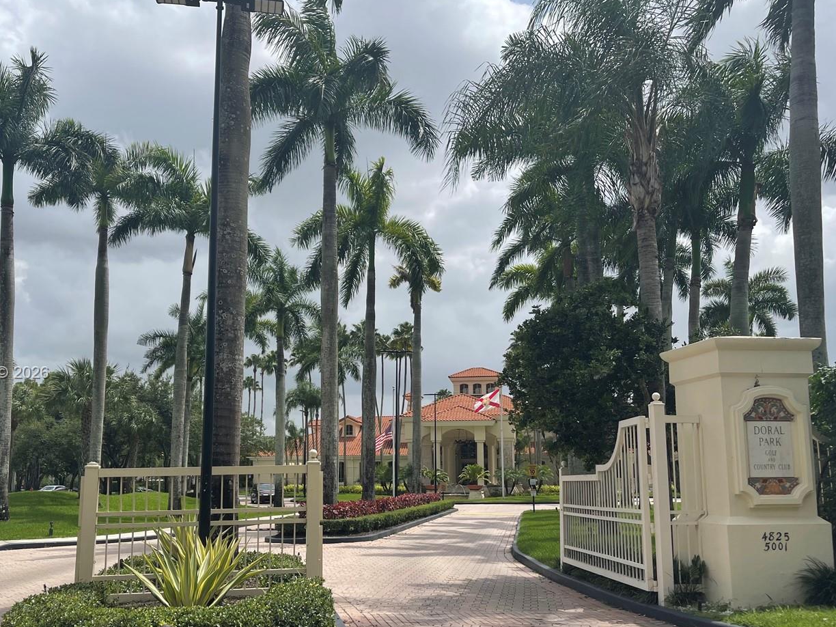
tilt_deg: +6.8
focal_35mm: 34
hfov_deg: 53.9
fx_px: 821
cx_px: 382
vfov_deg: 41.6
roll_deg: +0.2
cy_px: 374
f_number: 1.6
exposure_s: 1/4902
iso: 32
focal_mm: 5.1
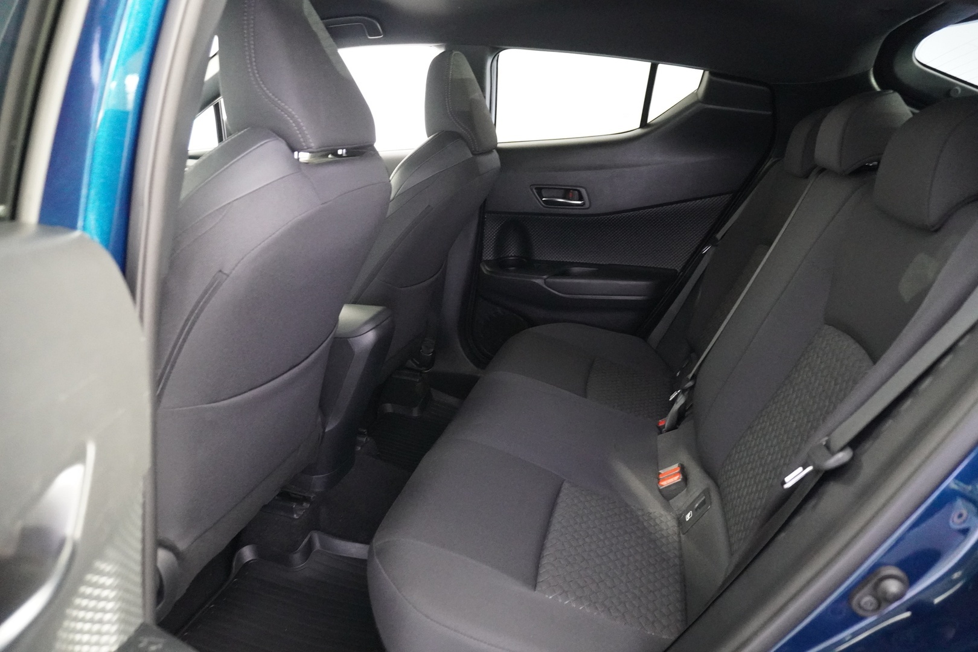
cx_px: 489
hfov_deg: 73.7
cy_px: 326
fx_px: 652
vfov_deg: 53.1
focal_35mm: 24
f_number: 3.5
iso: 6400
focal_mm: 16
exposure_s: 1/25
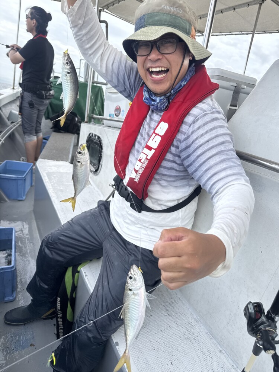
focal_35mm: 24
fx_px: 258
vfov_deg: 71.6
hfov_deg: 56.8
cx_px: 140
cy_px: 186
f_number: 1.78
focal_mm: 6.76
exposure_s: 1/912
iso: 80
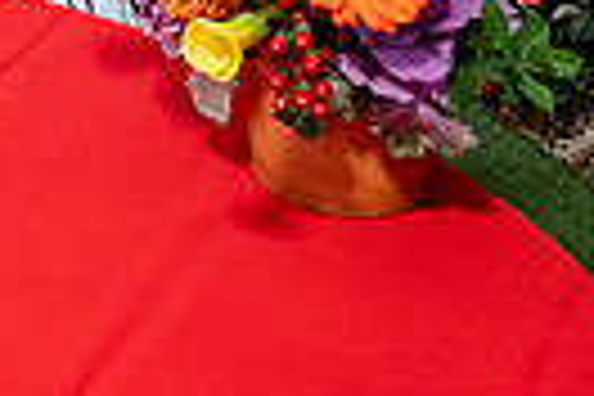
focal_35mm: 110
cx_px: -585
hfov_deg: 15.1
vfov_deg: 11.2
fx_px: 1815
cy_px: -412
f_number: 6.3
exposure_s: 1/160
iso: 1250
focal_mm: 24
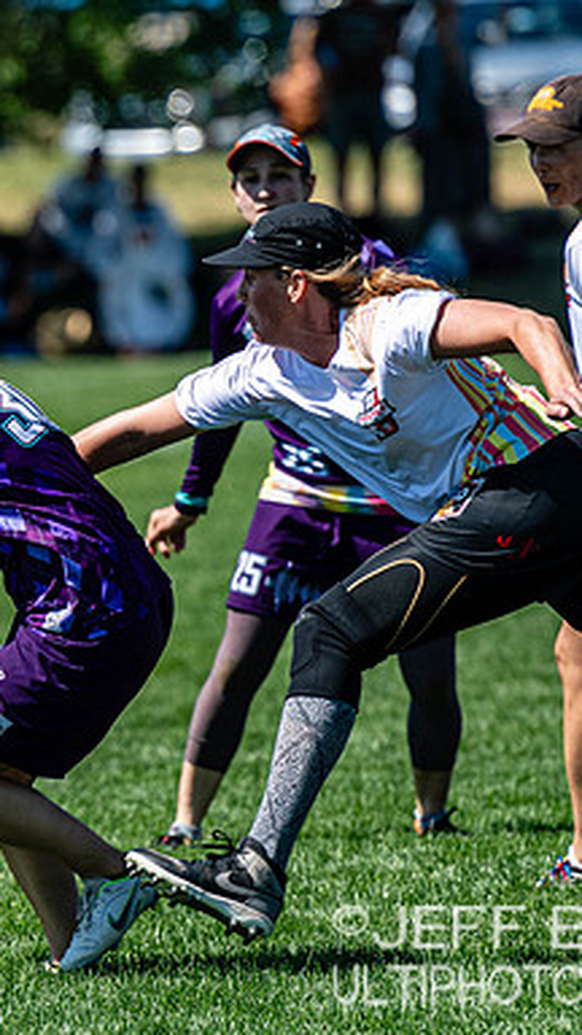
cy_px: 407
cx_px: -142
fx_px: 17943
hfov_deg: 1.9
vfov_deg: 3.3
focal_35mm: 654
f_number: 3.2
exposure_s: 1/2000
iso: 100
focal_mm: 200
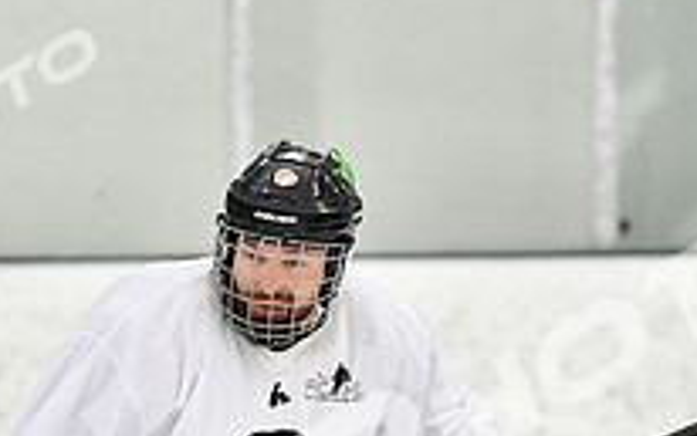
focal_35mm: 538
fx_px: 10233
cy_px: 607
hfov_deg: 3.9
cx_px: 98
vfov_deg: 2.4
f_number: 2.8
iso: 5000
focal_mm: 125
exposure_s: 1/1250
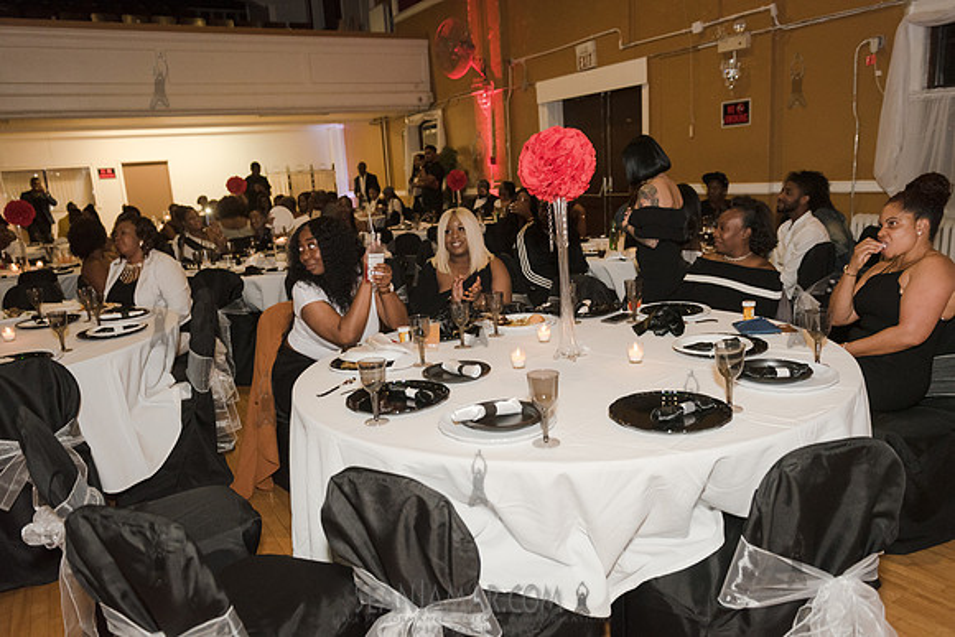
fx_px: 716
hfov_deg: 67.4
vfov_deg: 48.0
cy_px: 318
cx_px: 478
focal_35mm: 27
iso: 2000
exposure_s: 1/250
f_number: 3.5
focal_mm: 27
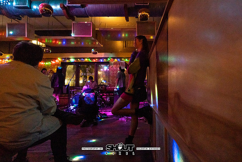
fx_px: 139
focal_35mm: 21
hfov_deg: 81.1
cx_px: 144
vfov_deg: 60.0
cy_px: 71
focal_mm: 17.3
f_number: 2.8
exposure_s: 1/125
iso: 3200
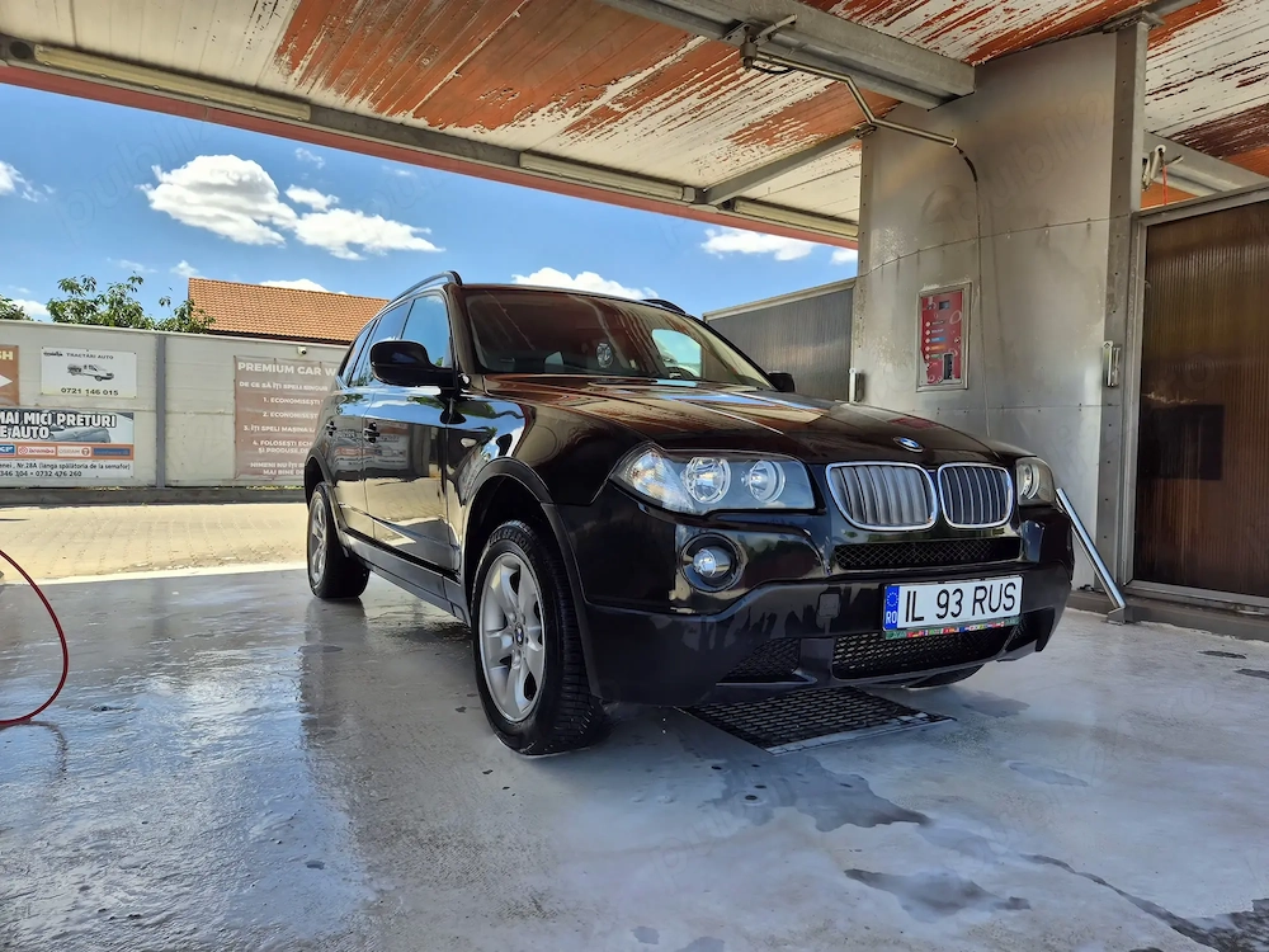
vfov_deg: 58.9
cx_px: 634
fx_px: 843
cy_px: 476
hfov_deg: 73.9
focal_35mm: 23
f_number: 1.8
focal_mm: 5.4
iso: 25
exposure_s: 1/998
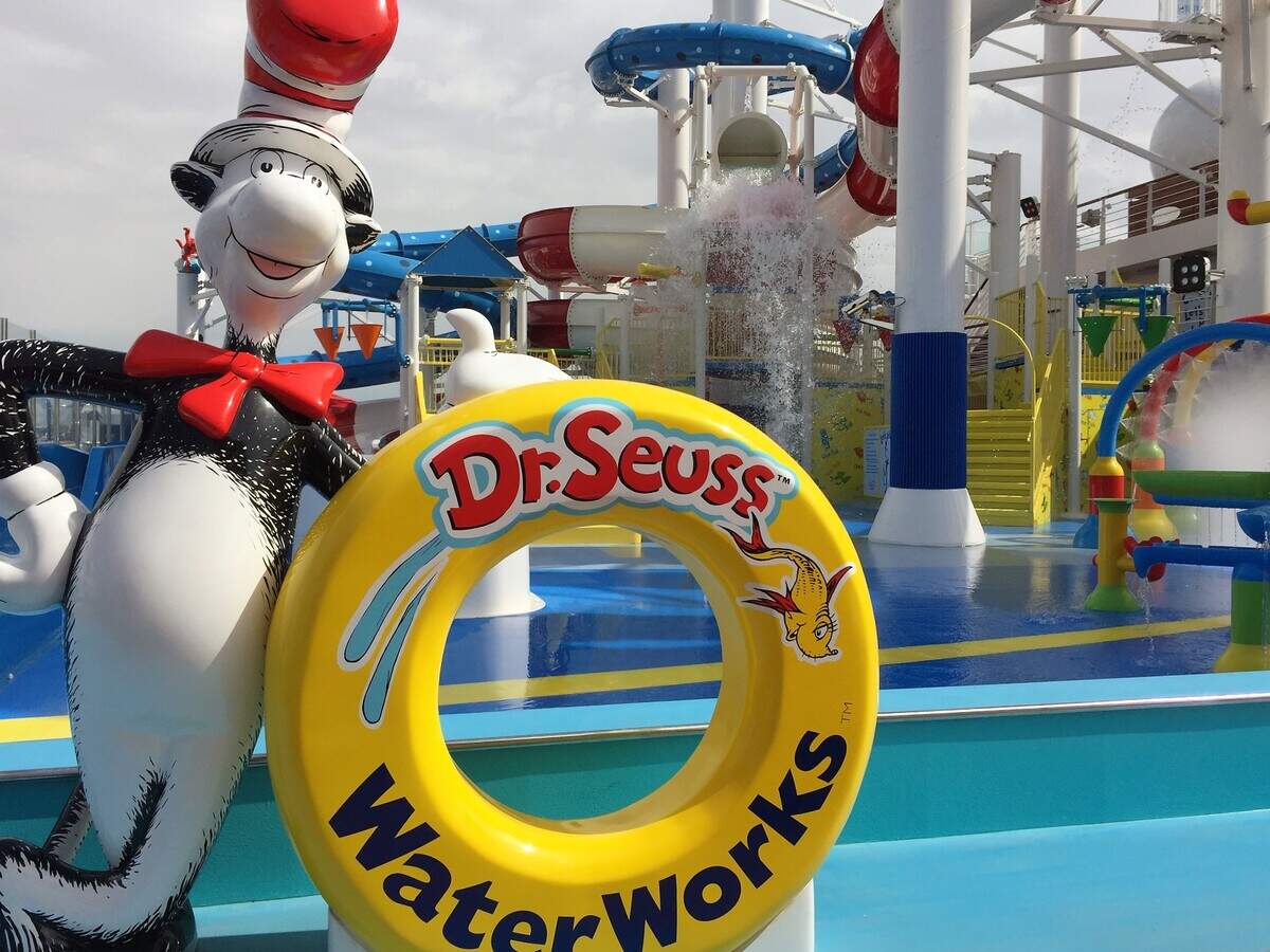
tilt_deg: -1.9
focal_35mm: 29
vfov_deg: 48.2
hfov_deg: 61.7
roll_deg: -0.9
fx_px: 1064
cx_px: 635
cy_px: 476
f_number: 2.2
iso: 32
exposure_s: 1/3597
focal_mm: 4.15
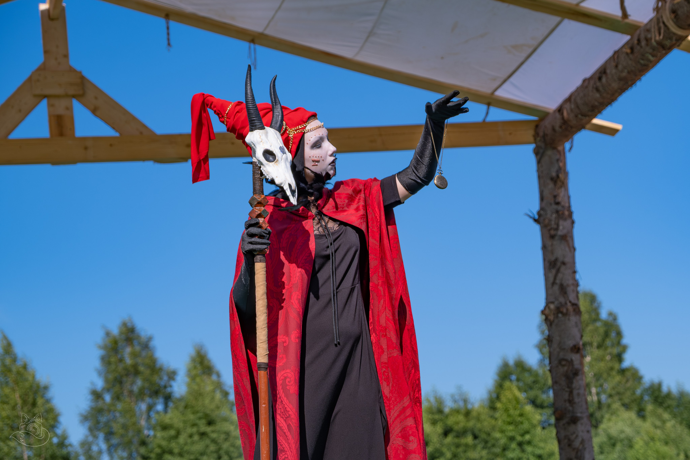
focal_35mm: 98
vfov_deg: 13.9
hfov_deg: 20.8
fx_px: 1882
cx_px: 408
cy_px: 233
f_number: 4
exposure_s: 1/1600
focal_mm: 55
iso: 160
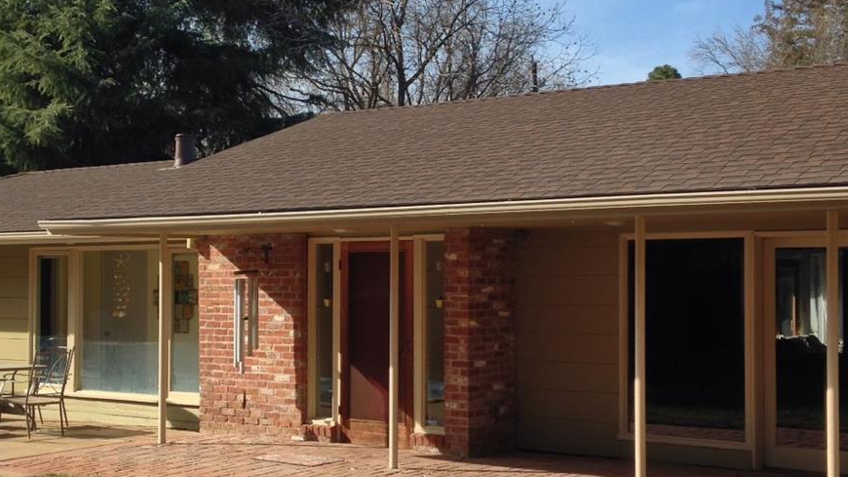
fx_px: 1394
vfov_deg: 19.4
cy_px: 276
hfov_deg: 33.8
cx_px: 367
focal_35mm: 62
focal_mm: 4.12
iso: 50
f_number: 2.4
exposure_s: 1/968
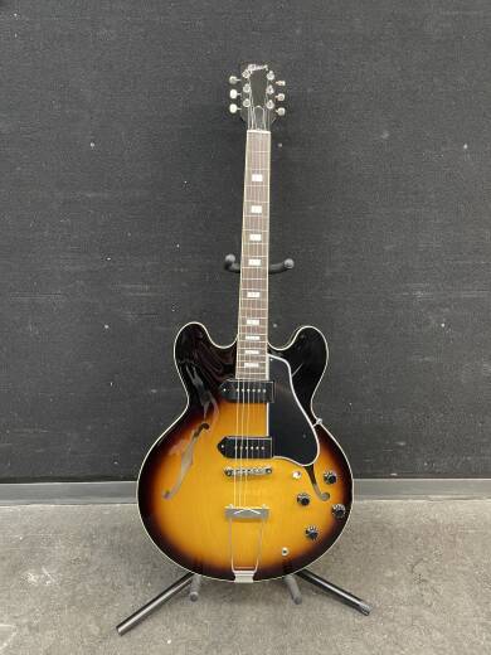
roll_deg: +0.0
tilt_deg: -16.0
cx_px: 246
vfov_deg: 67.3
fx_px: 492
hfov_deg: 53.1
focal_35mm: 26
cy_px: 328
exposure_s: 1/40
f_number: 1.6
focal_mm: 4.2
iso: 400
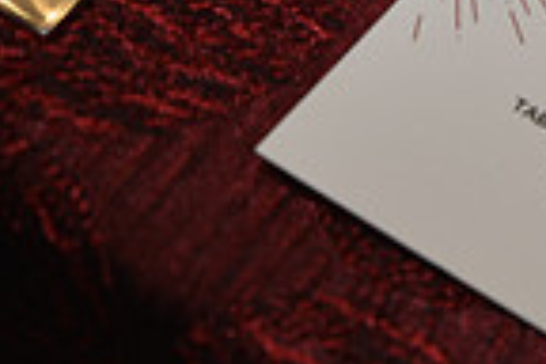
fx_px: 2320
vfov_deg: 8.6
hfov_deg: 12.2
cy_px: -324
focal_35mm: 153
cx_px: 1028
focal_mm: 38
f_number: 5
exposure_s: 1/60
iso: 200
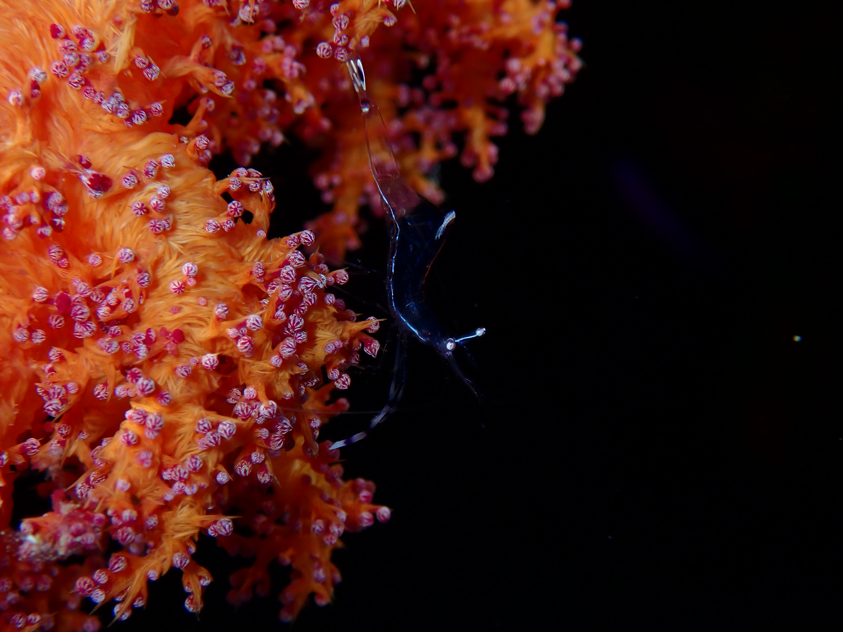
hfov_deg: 19.6
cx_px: 422
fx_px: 2435
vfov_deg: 14.8
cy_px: 316
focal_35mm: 100
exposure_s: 1/200
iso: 200
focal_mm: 18
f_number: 6.3
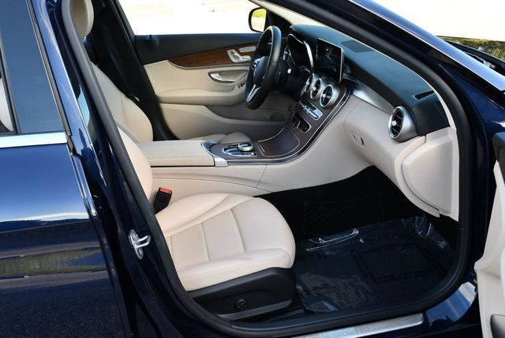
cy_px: 169
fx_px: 505
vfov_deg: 36.9
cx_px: 252
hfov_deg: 53.1
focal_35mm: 36
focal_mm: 18
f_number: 5.6
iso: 400
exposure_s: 1/250
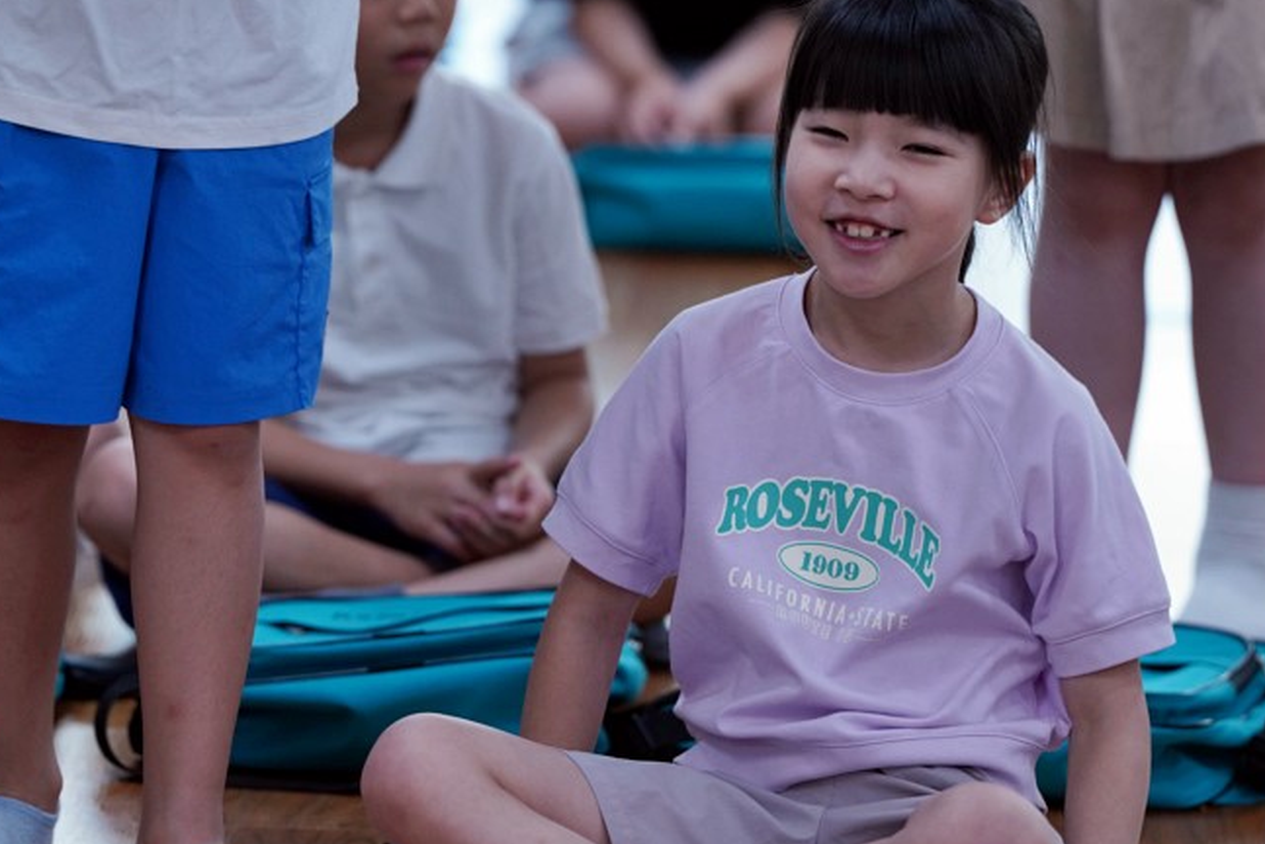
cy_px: 322
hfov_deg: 7.4
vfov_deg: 4.9
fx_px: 9772
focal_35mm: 278
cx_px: 727
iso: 1600
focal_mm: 200
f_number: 4
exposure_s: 1/250
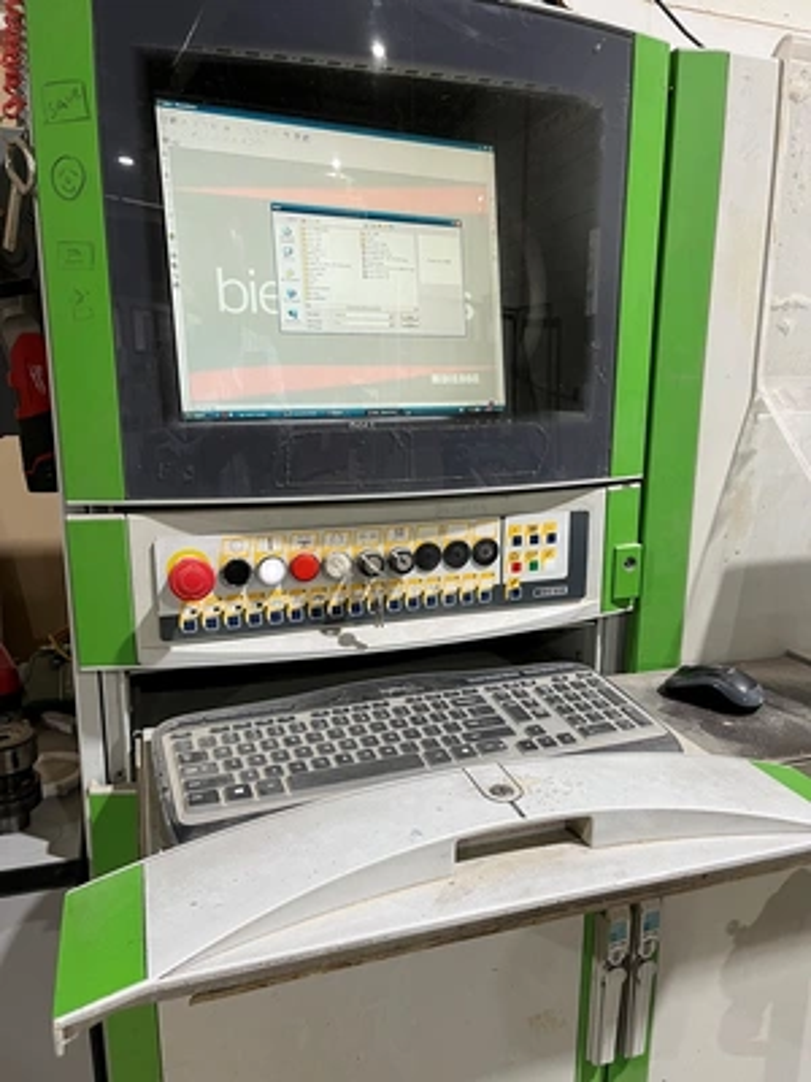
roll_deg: -0.4
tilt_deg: -11.4
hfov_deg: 53.1
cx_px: 406
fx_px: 812
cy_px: 541
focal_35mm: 26
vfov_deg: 67.3
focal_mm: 5.1
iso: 100
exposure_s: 1/60
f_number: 1.6
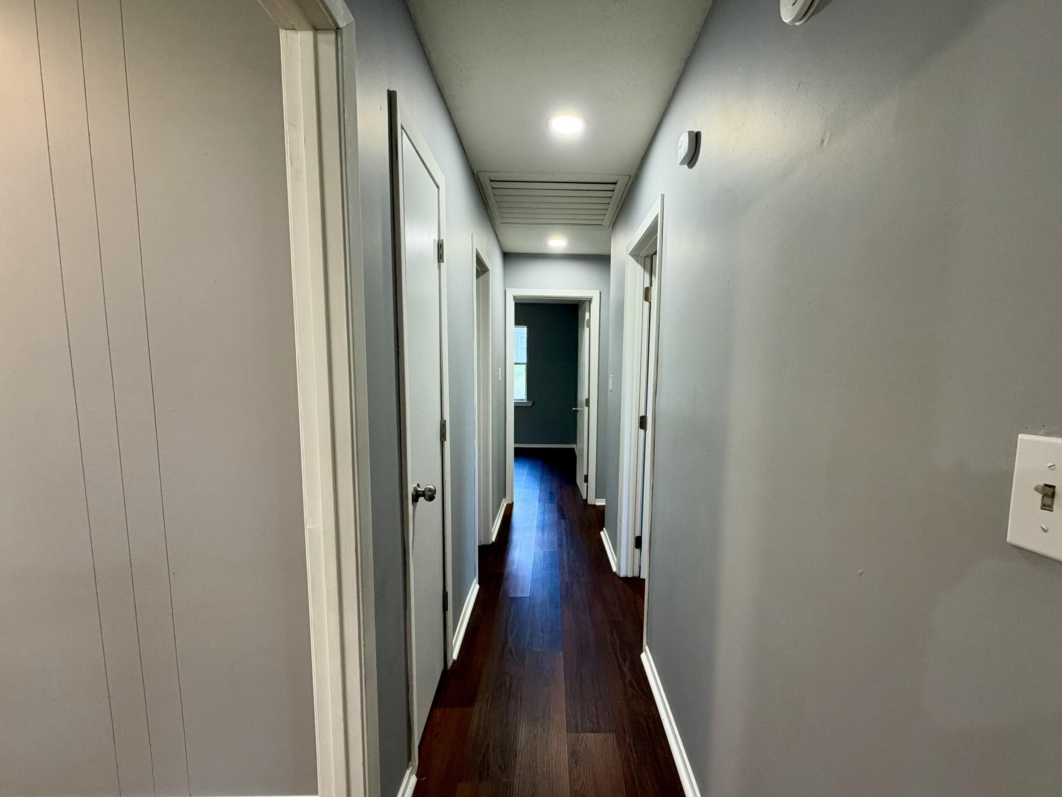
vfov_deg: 81.7
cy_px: 421
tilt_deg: -5.9
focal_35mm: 15
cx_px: 566
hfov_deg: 98.0
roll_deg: -0.8
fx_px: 460
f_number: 2.2
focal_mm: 2.22
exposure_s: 1/60
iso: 250
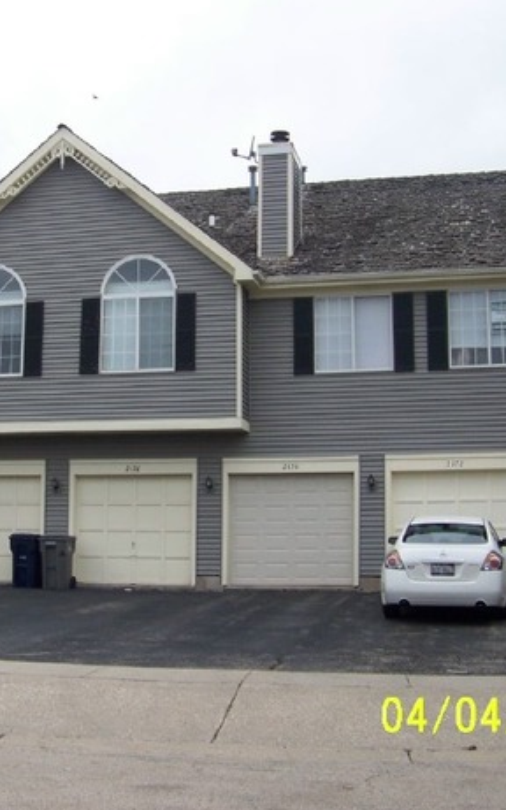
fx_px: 1170
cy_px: 401
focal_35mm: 53
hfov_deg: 24.1
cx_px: 126
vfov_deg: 38.2
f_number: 2.8
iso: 64
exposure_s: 1/250
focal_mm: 5.85
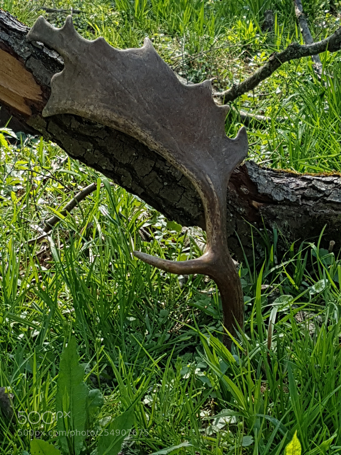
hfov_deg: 53.1
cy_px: 228
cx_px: 170
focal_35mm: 26
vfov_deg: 67.3
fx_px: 341
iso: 40
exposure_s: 1/840
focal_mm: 4.2
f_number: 1.7
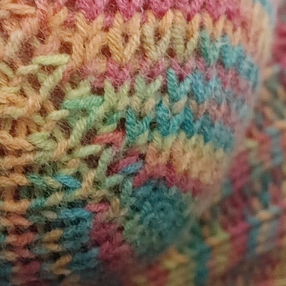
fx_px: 1075
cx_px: 60
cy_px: 190
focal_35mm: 115
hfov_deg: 15.1
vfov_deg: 15.1
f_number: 1.8
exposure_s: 1/24
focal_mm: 4.81
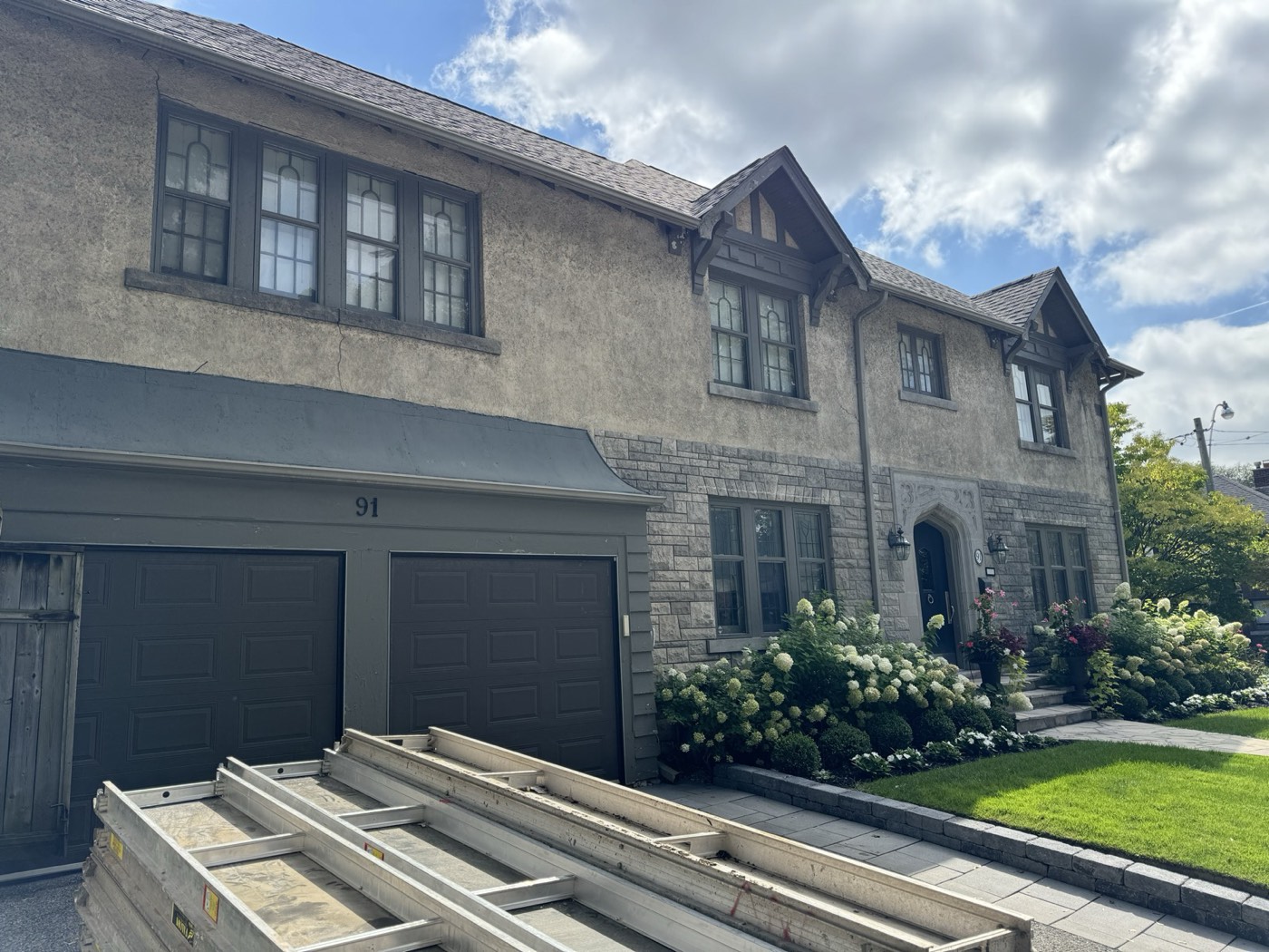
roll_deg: +2.3
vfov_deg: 56.8
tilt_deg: +11.5
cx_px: 634
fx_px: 880
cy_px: 476
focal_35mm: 24
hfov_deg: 71.6
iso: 80
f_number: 1.78
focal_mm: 6.76
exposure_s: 1/2710
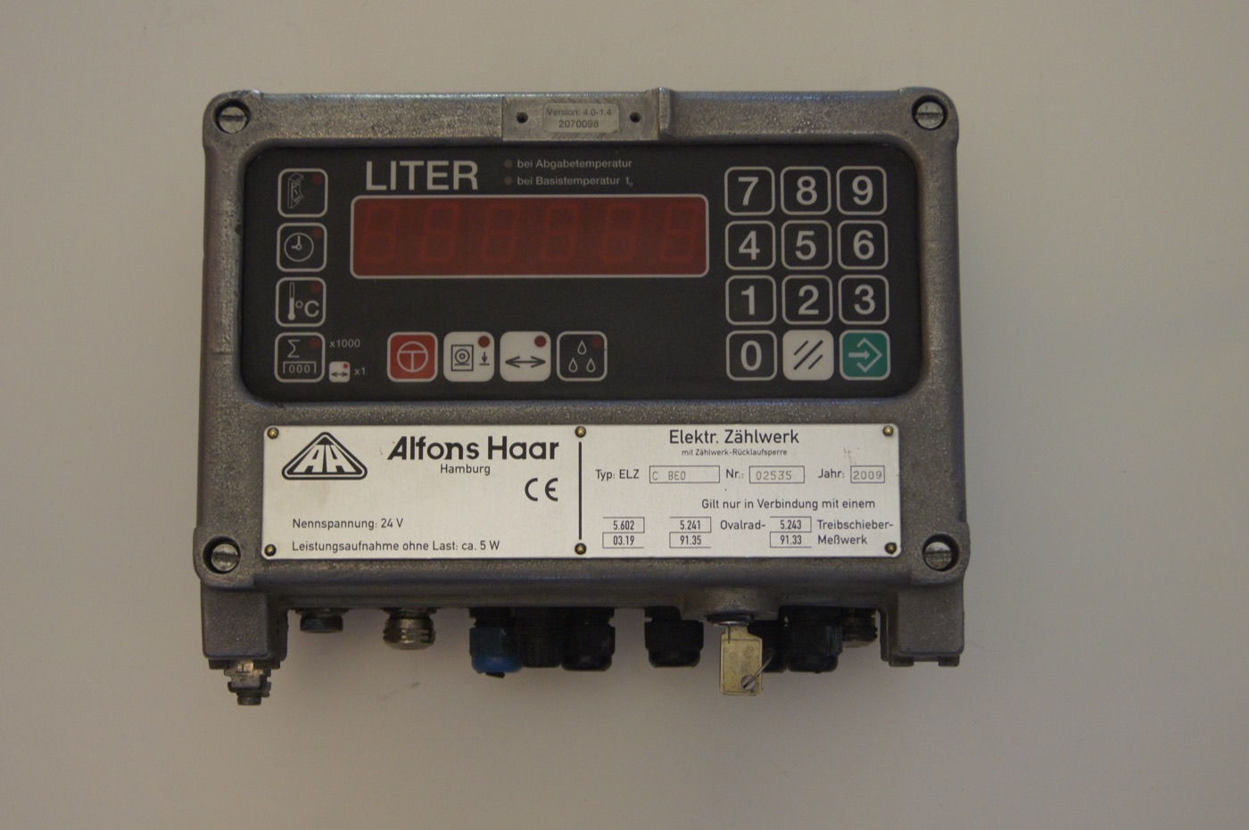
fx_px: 2080
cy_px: 415
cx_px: 624
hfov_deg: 33.4
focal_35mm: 60
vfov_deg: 22.6
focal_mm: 40
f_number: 5.6
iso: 1600
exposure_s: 1/20
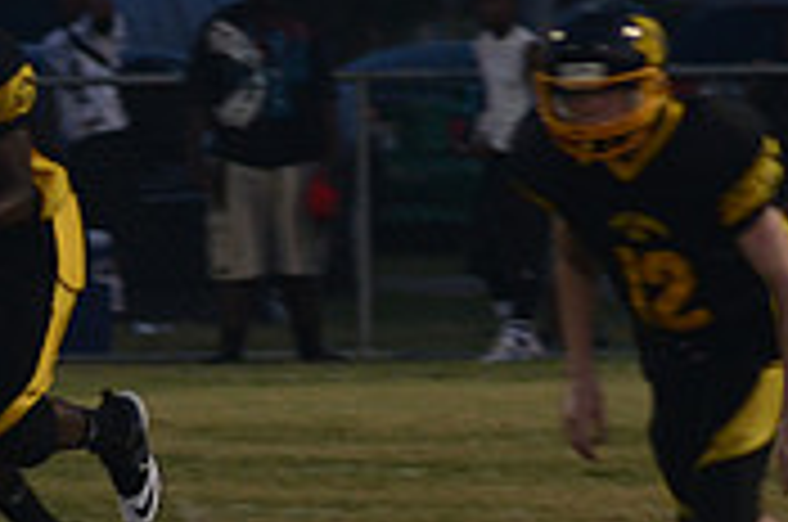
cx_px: -32
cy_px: 274
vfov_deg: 1.4
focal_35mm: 993
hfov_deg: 2.1
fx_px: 21696
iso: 1000
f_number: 5.6
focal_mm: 200
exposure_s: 1/100
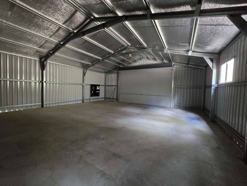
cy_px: 93
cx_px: 124
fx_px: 93
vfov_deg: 89.9
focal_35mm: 13
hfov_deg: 106.2
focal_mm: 2.2
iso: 1600
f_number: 2.2
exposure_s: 1/50
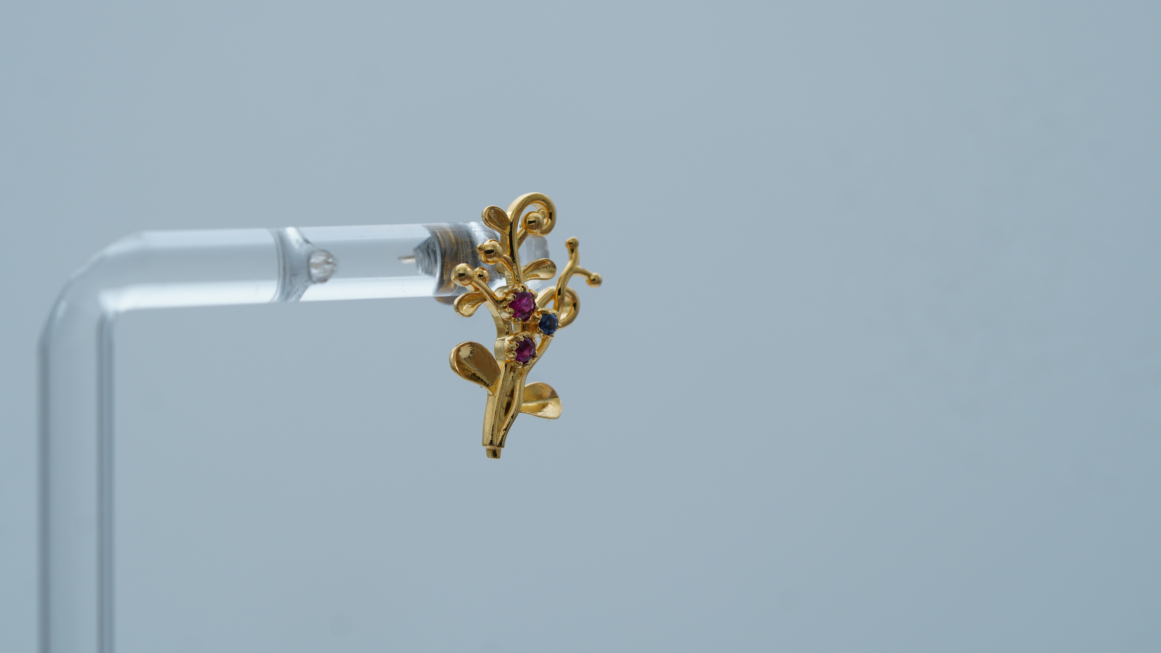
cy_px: 283
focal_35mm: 142
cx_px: 579
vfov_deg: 8.5
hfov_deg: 15.1
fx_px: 4372
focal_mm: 90
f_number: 6.3
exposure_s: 1/80
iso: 200
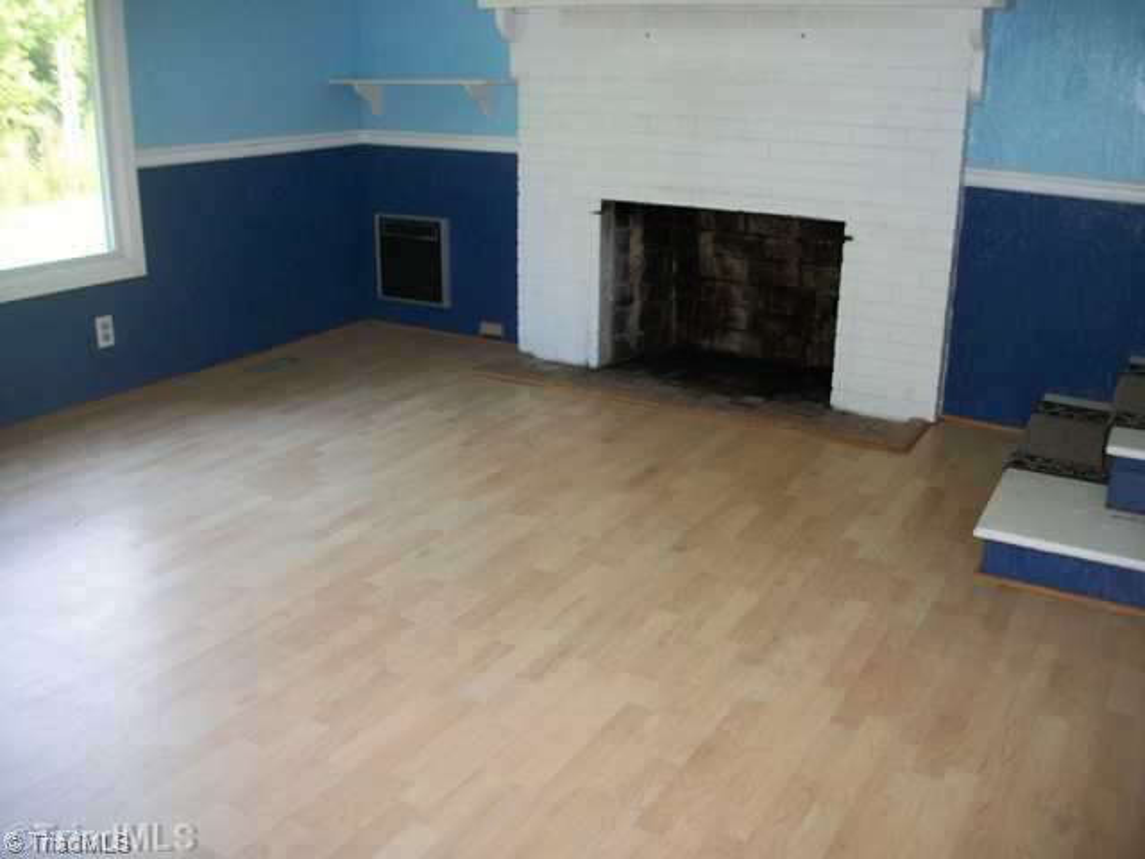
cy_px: 430
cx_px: 572
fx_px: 1058
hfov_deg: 56.8
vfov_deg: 44.2
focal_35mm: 32
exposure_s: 1/30
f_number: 2.9
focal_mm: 5.7
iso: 160
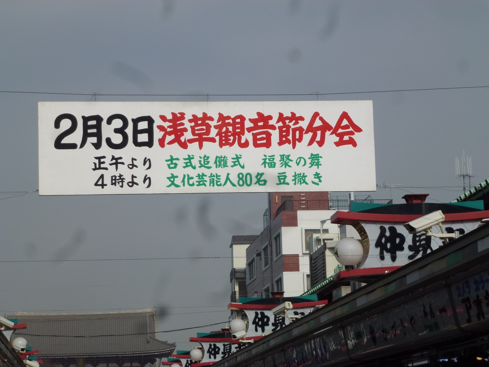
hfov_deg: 20.4
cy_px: 184
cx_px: 244
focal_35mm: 96
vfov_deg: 15.4
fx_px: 1356
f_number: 5
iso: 100
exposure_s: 1/1600
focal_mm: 17.3
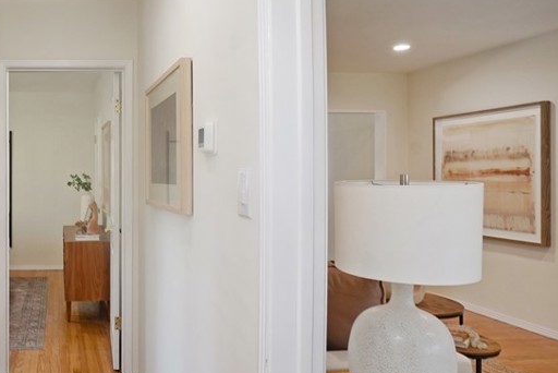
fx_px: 465
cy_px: 176
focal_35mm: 30
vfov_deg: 43.6
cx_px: 80
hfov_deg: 55.5
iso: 250
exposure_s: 1/10
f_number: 11
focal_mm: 10
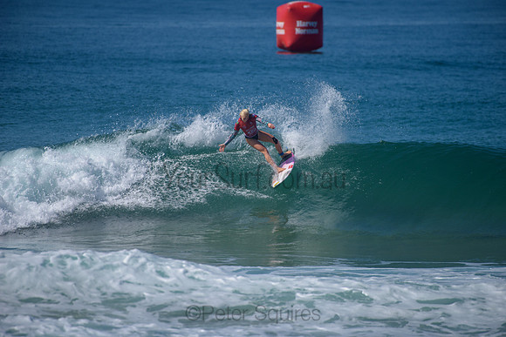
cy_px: 168
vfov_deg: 2.8
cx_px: 253
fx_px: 7029
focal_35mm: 500
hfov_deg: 4.1
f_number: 5.6
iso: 140
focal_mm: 500
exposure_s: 1/2000
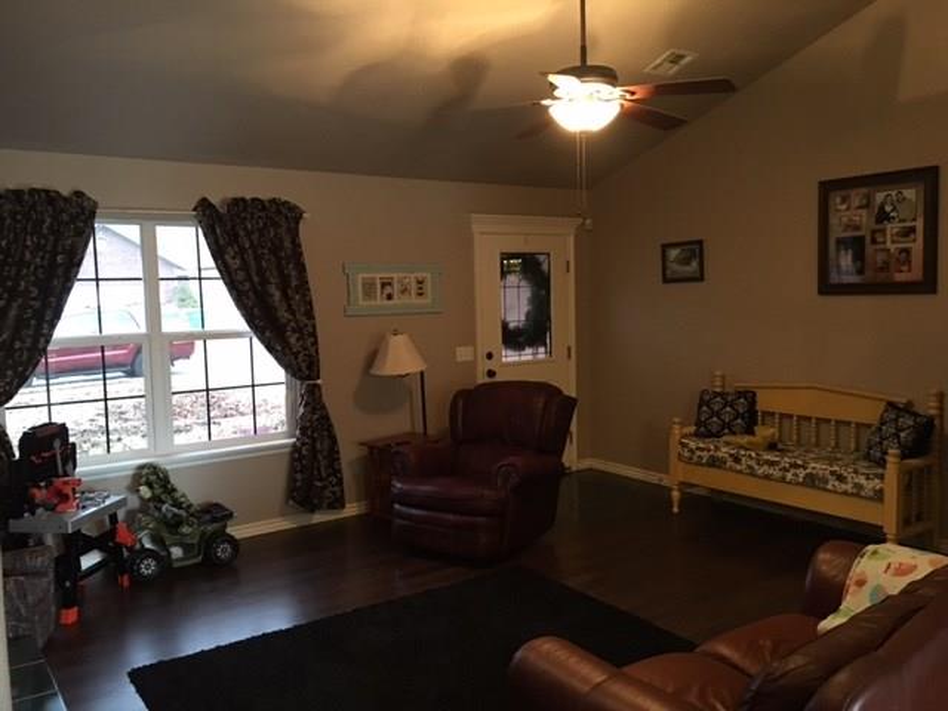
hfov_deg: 61.7
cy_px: 356
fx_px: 794
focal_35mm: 29
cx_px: 474
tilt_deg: -2.7
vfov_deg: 48.2
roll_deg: +0.7
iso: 64
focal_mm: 4.15
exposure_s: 1/4
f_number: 2.2
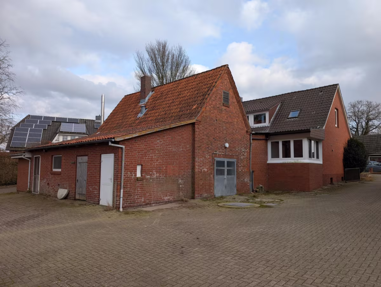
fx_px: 265
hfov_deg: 71.5
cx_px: 190
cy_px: 144
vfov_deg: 57.0
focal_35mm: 24
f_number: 1.68
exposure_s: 1/540
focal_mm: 6.9
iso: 21
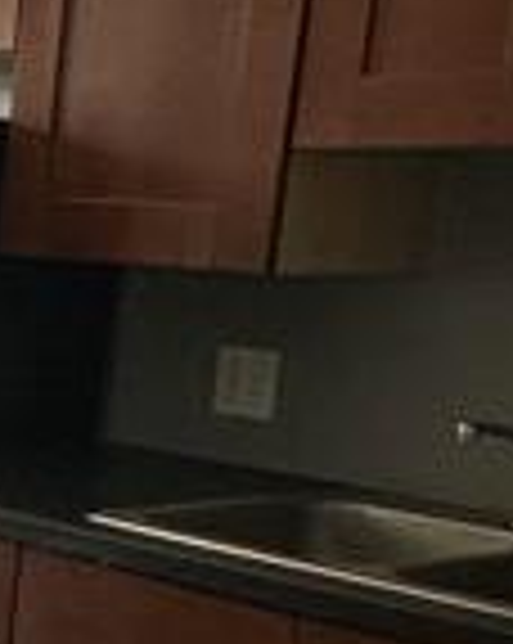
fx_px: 1864
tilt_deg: -15.1
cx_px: -684
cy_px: 685
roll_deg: -0.8
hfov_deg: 12.6
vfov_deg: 18.9
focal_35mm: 98
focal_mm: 2.22
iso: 80
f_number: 2.2
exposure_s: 1/120
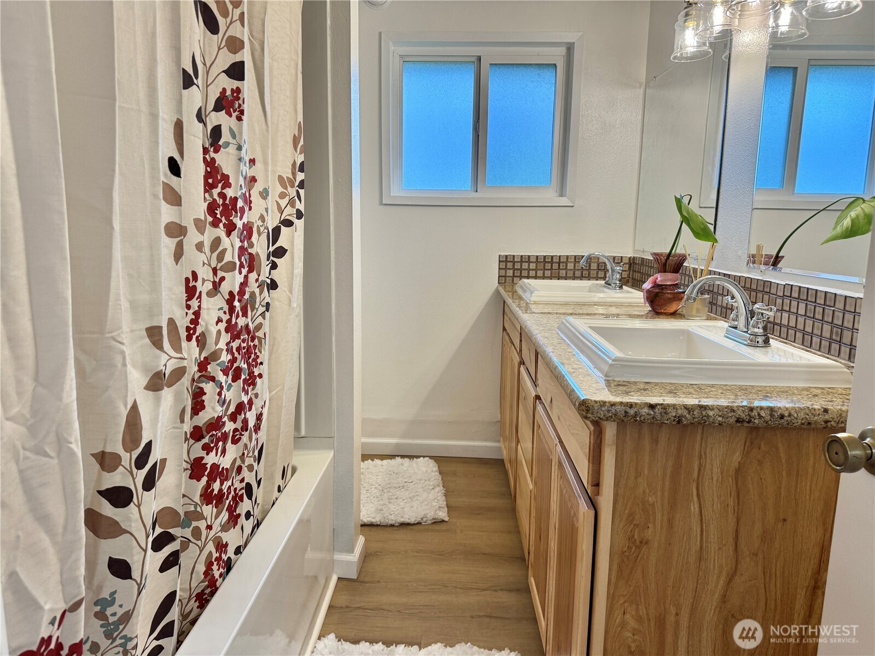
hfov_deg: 71.6
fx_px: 607
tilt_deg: -10.1
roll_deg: -1.4
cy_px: 328
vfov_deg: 56.8
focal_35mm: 24
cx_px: 438
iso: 100
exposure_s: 1/120
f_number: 1.78
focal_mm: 6.76
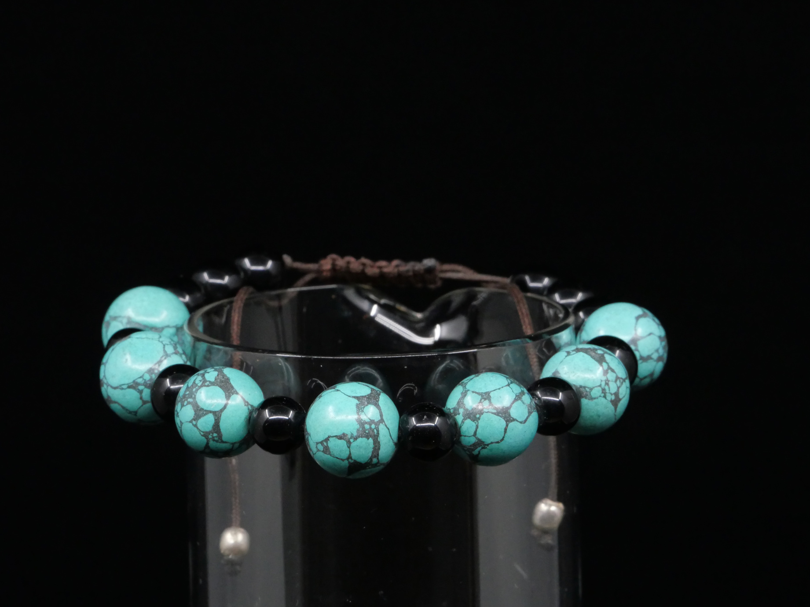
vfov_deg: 2.8
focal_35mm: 534
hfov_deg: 3.7
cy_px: 305
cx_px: 362
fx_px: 12496
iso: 3200
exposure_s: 1/100
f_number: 16
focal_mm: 240
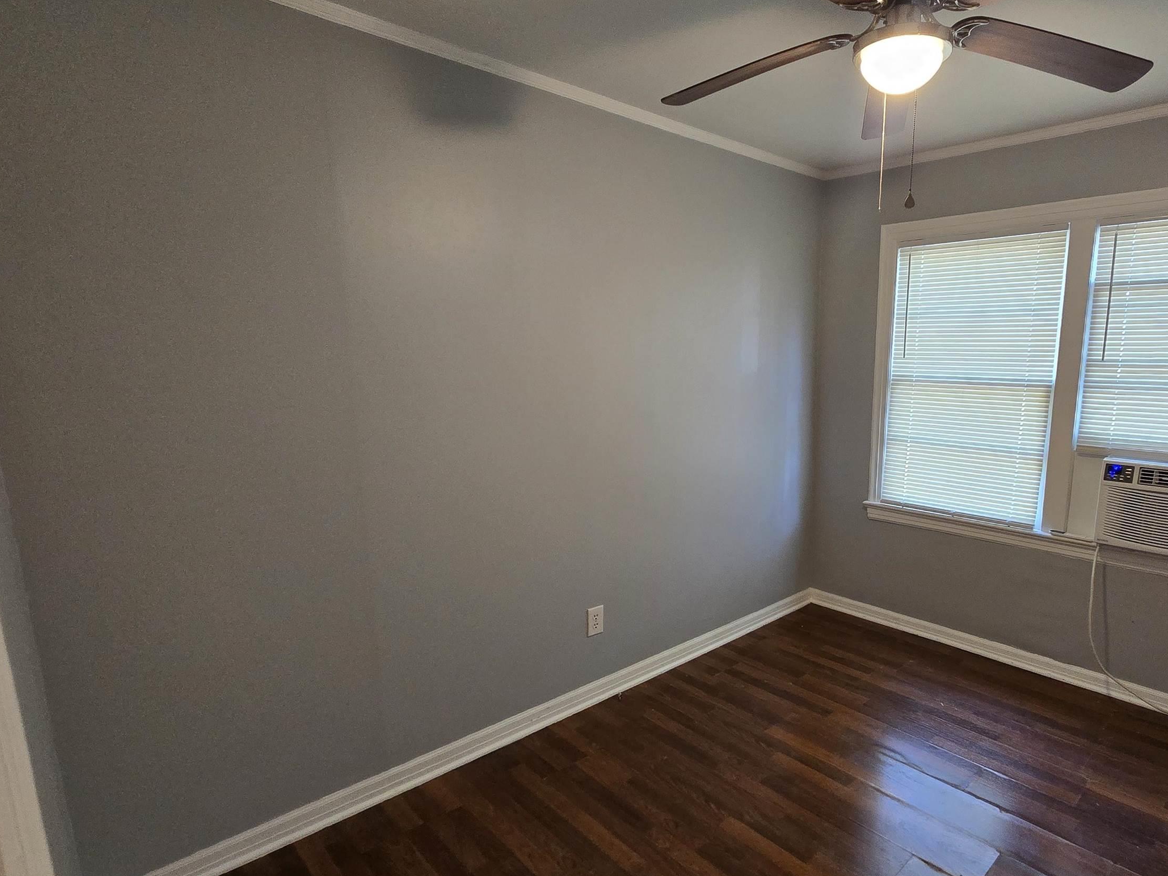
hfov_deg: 86.1
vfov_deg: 71.5
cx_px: 728
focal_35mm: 18
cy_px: 469
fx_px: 607
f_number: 2.2
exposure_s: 1/60
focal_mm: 2.2
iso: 320
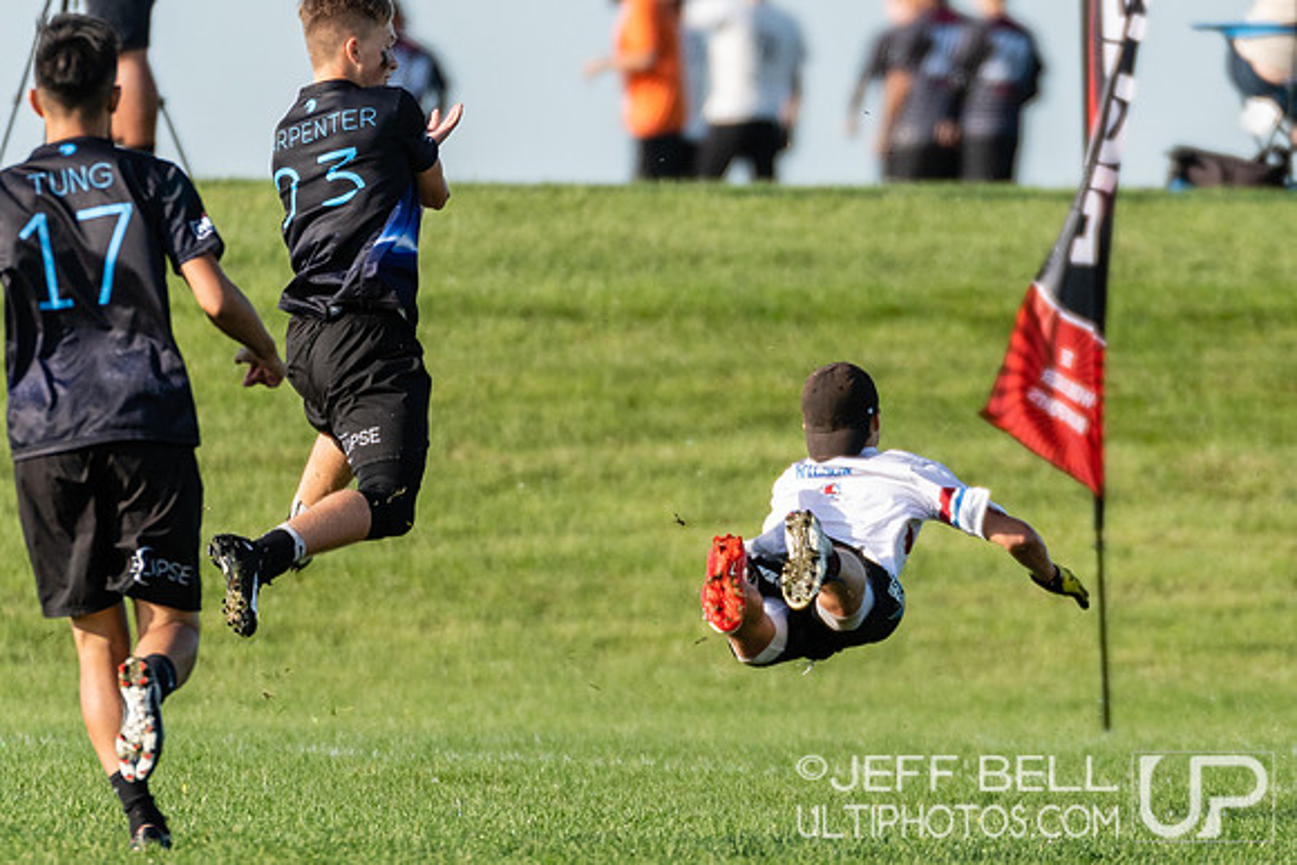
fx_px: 38477
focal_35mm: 1068
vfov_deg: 1.3
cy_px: 461
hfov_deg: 1.9
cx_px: 895
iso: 400
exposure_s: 1/1600
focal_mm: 400
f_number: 4
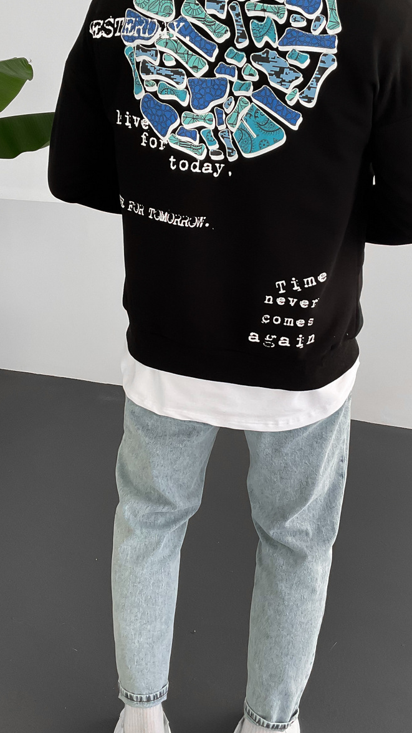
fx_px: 836
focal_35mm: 43
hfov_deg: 27.7
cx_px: 213
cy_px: 335
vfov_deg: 47.3
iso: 64
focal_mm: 3
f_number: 1.8
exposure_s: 1/120
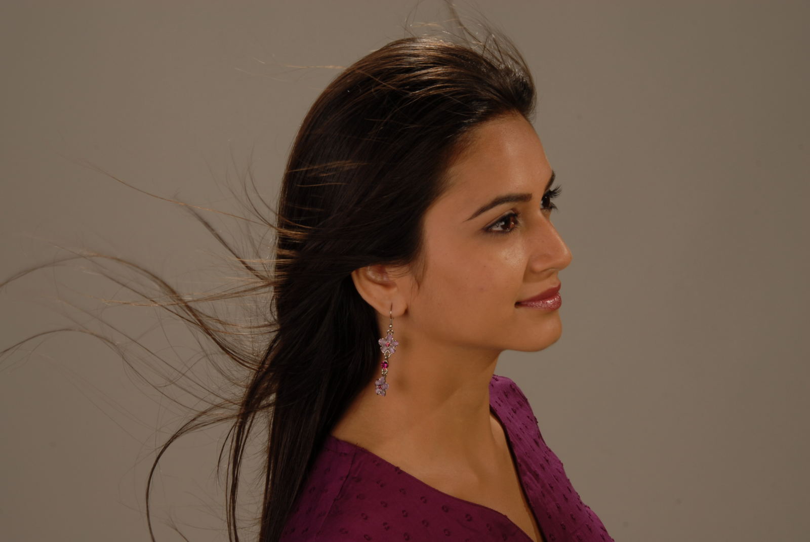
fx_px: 2703
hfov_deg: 17.0
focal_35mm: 120
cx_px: 405
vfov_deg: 11.5
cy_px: 271
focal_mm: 80
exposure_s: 1/160
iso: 100
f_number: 18
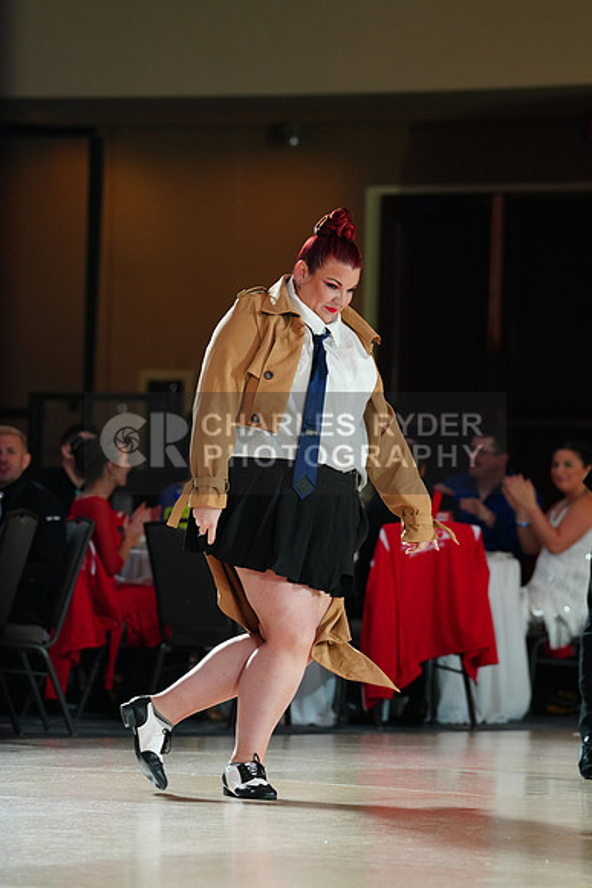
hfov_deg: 7.2
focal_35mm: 191
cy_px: 444
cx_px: 296
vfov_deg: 10.8
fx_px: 4708
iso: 1600
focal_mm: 191
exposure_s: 1/200
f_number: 5
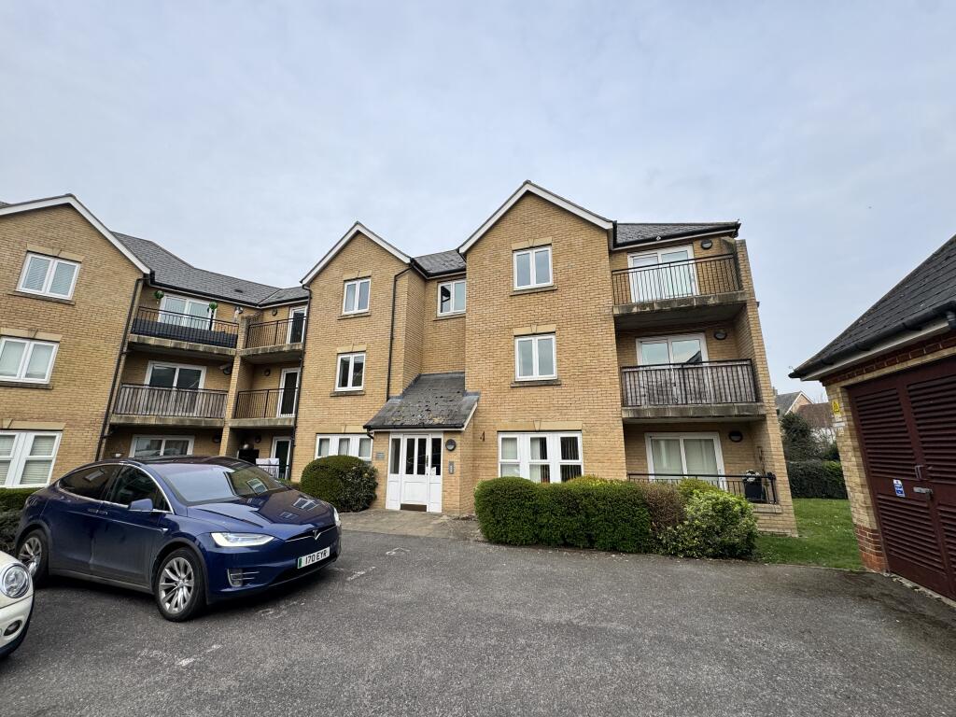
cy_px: 358
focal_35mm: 14
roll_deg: -0.6
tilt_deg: +13.3
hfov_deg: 102.1
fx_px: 387
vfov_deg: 85.7
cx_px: 478
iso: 40
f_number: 2.2
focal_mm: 2.22
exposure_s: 1/600
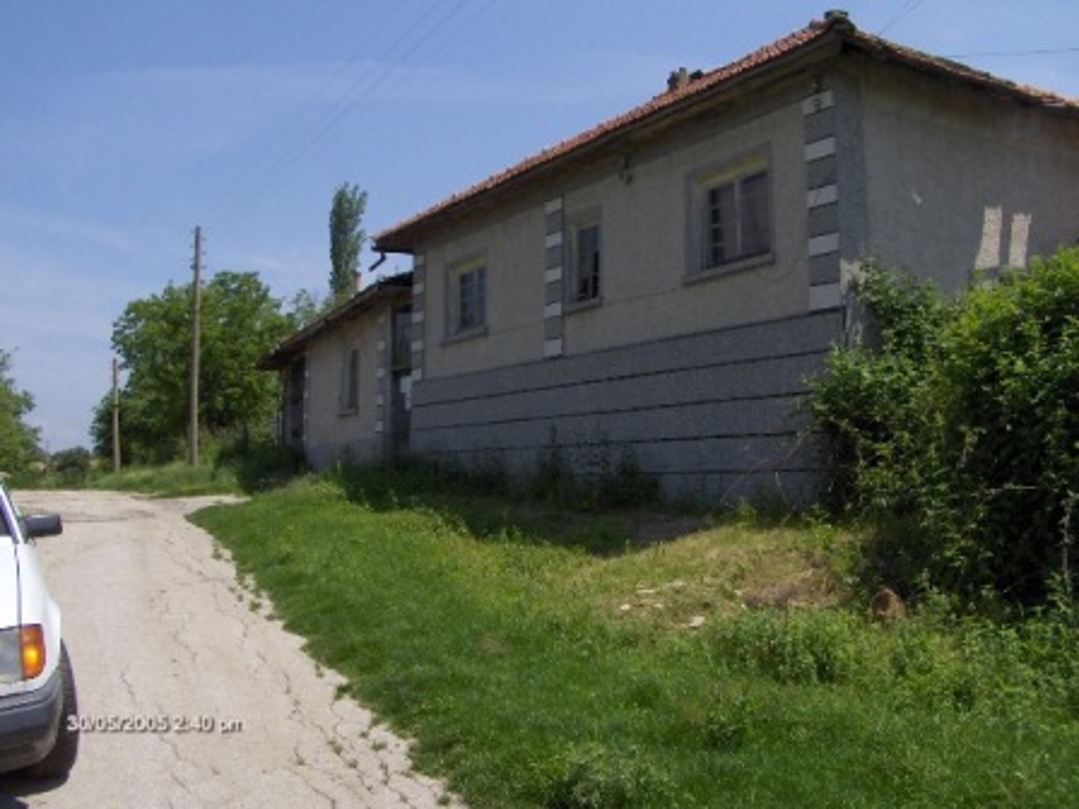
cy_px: 404
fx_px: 1091
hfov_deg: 52.6
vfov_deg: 40.7
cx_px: 540
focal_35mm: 35
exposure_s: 1/826
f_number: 4.3
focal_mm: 5.8
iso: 100
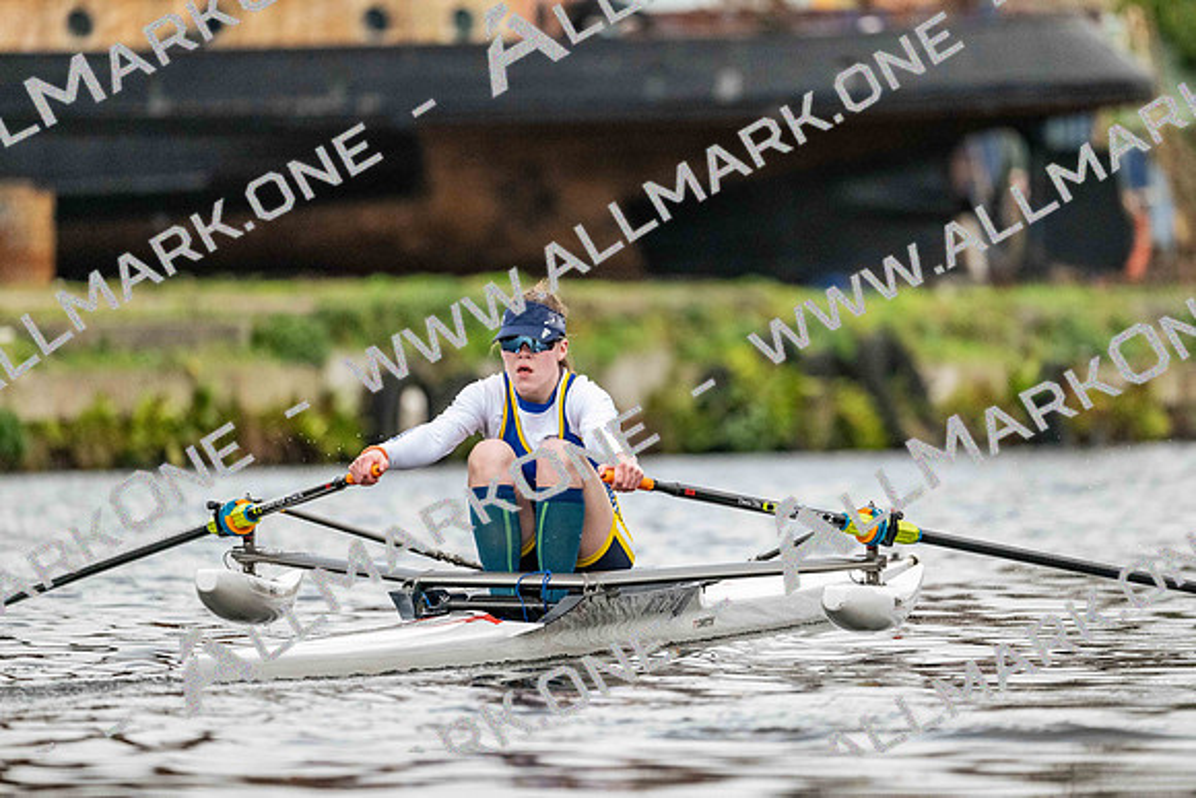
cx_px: 598
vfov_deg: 3.4
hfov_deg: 5.2
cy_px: 399
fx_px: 13291
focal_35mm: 400
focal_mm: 400
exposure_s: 1/2500
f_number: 4.5
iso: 5000
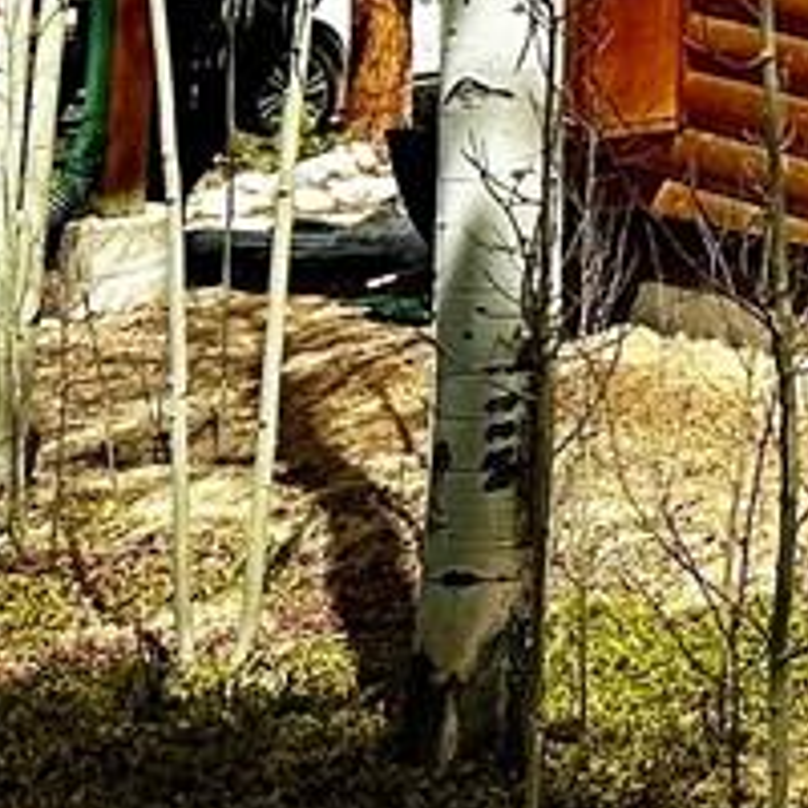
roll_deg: -1.0
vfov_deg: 9.2
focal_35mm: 170
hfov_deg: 9.0
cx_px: 2105
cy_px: -1147
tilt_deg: +5.1
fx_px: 4489
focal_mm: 6.86
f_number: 1.78
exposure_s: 1/4016
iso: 80
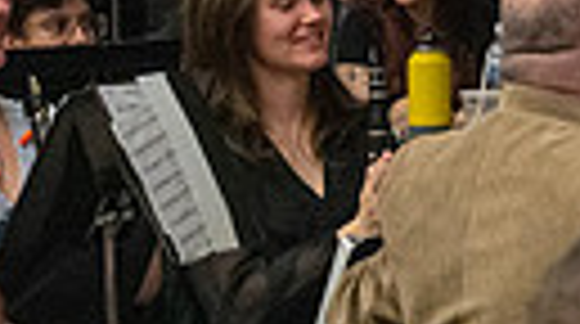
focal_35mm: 331
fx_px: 5081
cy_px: -187
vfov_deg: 3.6
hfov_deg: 6.3
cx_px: 1286
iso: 10000
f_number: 4
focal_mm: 70
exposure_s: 1/500
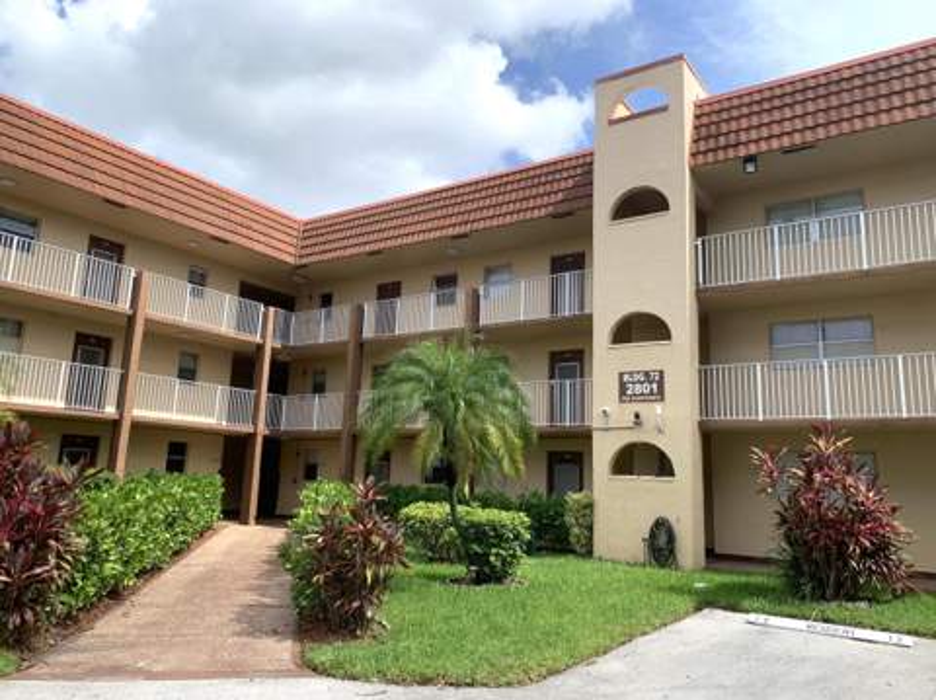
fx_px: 702
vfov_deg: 53.0
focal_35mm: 26
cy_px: 350
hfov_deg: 67.4
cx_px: 468
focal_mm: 4.25
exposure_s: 1/1661
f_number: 1.8
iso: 25
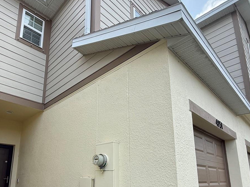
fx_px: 181
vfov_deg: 52.8
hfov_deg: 68.7
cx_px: 100
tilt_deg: +12.2
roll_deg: -1.0
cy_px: 137
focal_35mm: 25
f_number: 2.2
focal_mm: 2.22
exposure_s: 1/559
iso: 50
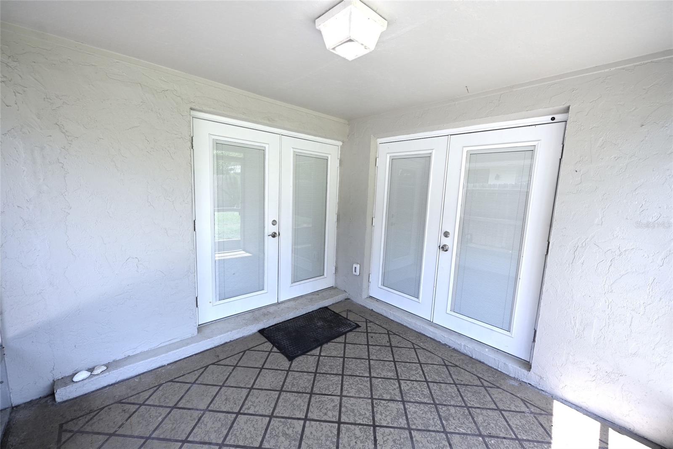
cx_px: 336
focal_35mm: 14
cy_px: 224
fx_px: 262
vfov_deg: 81.2
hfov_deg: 104.3
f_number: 4
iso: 250
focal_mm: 14
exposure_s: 1/250
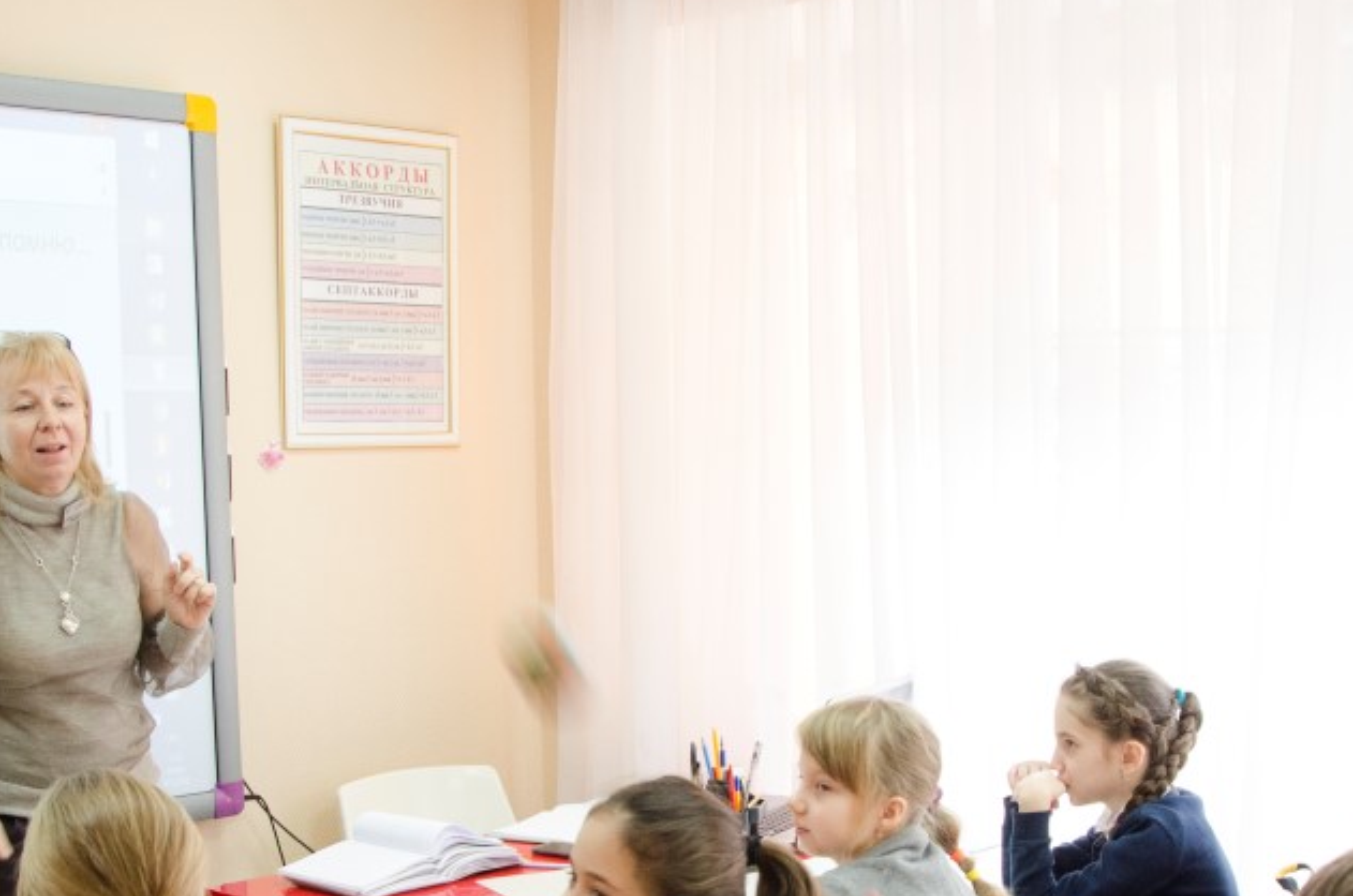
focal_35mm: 58
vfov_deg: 23.0
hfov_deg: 34.5
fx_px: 2172
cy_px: 710
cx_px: 761
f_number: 6.3
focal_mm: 21
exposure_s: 1/50
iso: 1600
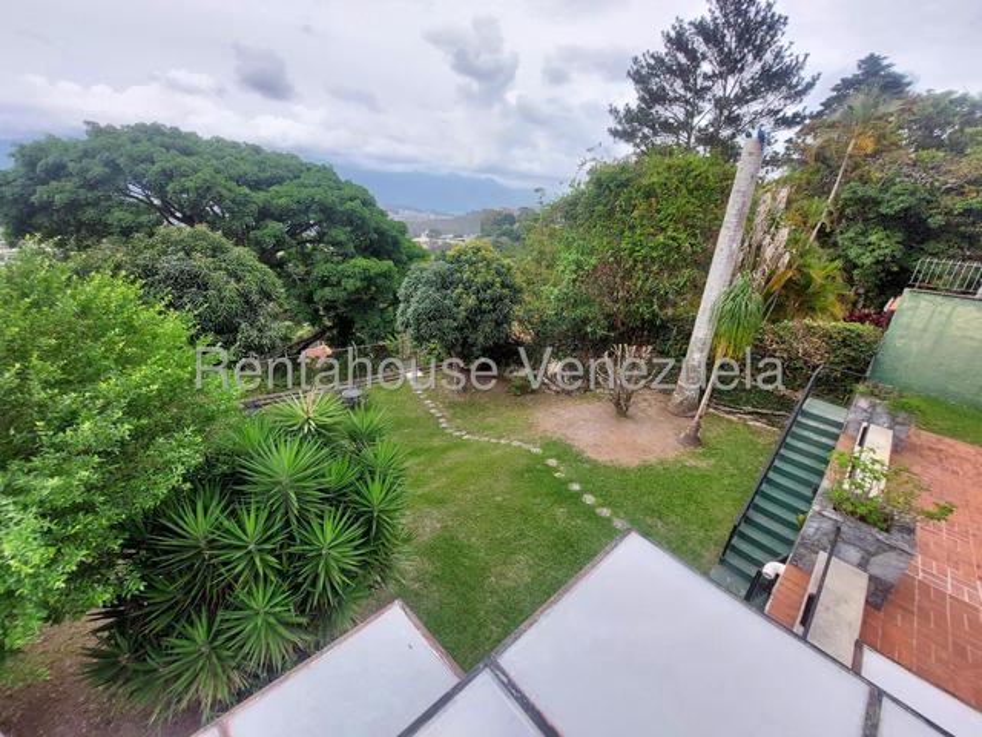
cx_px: 491
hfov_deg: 106.2
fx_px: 369
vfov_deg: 89.9
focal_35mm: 13
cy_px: 368
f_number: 2.2
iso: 50
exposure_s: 1/178
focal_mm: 1.74
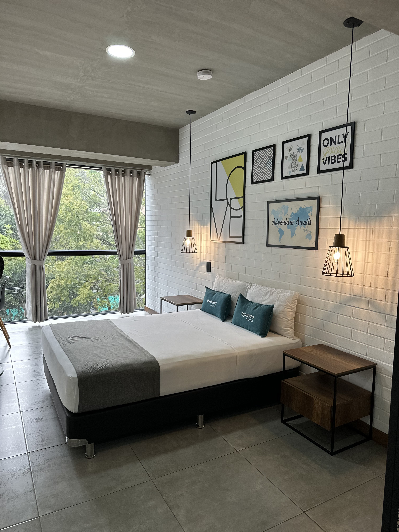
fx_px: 369
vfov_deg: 71.6
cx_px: 200
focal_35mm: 24
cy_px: 266
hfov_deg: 56.8
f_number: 1.78
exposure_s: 1/120
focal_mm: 6.86
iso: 160
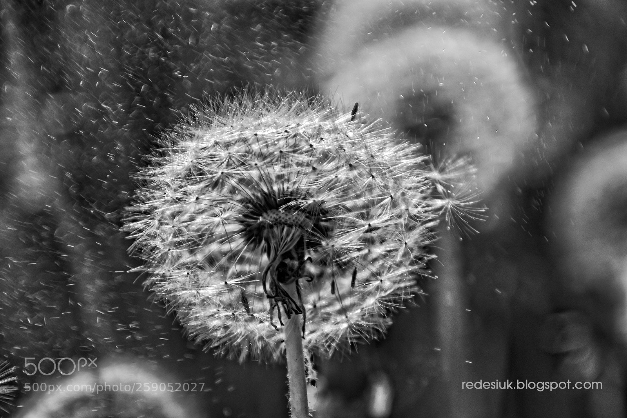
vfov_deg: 4.4
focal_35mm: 315
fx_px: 5485
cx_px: 314
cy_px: 209
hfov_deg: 6.5
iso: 125
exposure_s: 1/400
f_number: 6.3
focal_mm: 210
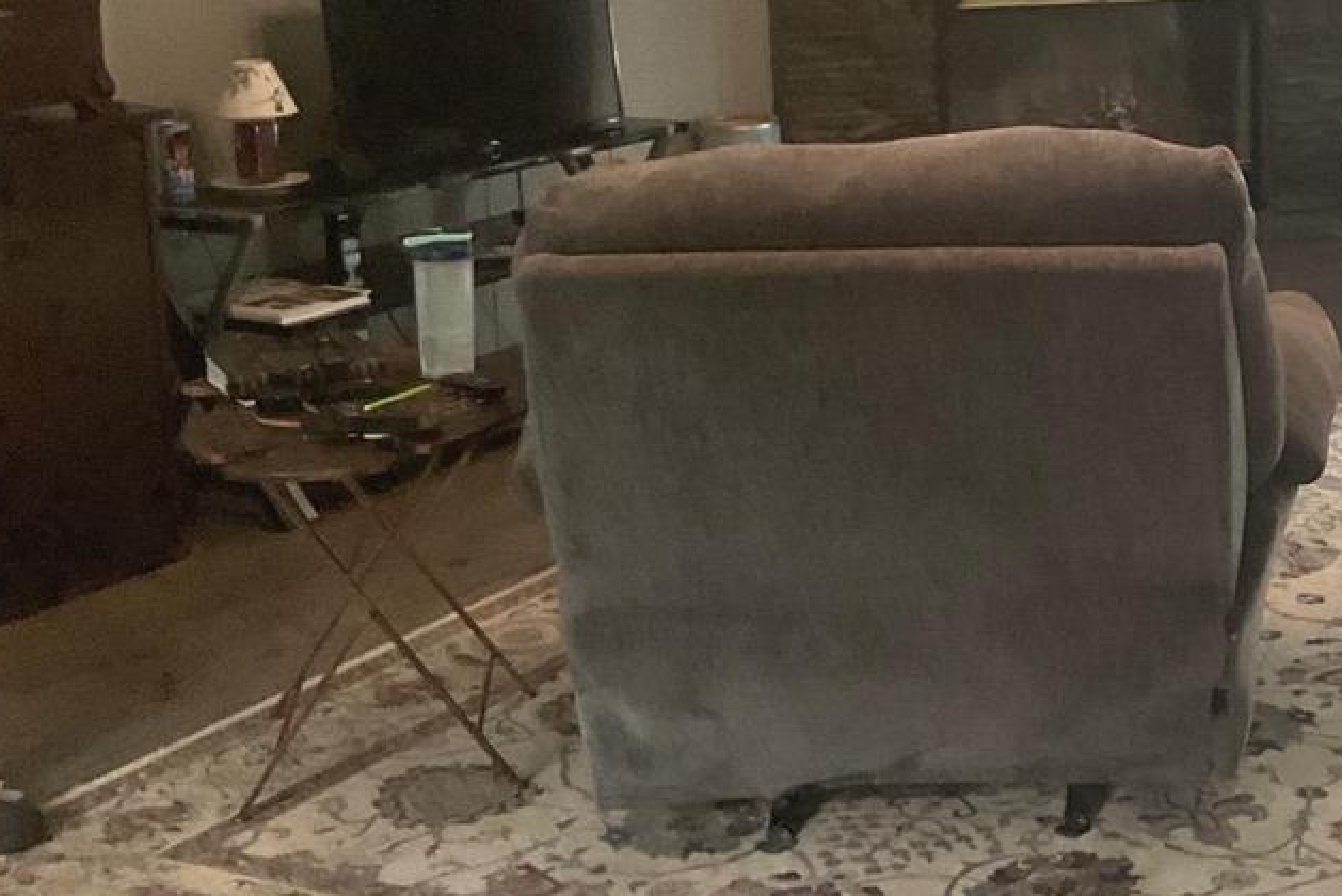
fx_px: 2573
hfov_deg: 26.7
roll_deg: -0.2
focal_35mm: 69
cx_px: 1508
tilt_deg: -10.5
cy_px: 128
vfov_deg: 19.5
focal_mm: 3
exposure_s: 1/60
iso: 160
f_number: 1.8
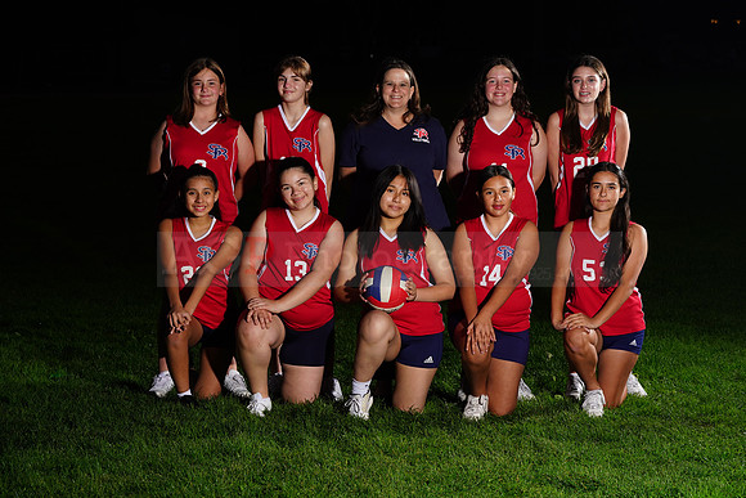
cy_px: 249
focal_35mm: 100
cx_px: 373
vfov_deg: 13.7
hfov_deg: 20.4
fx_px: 2073
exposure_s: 1/125
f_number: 9
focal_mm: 100
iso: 400
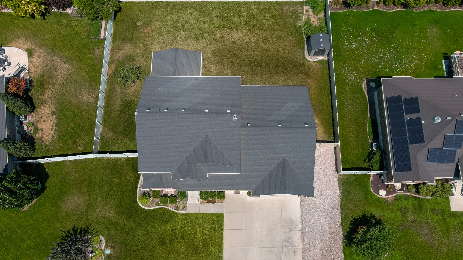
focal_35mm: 31
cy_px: 124
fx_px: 381
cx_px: 230
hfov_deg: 62.6
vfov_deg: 37.8
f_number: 2.8
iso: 100
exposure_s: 1/1250
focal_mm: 10.57
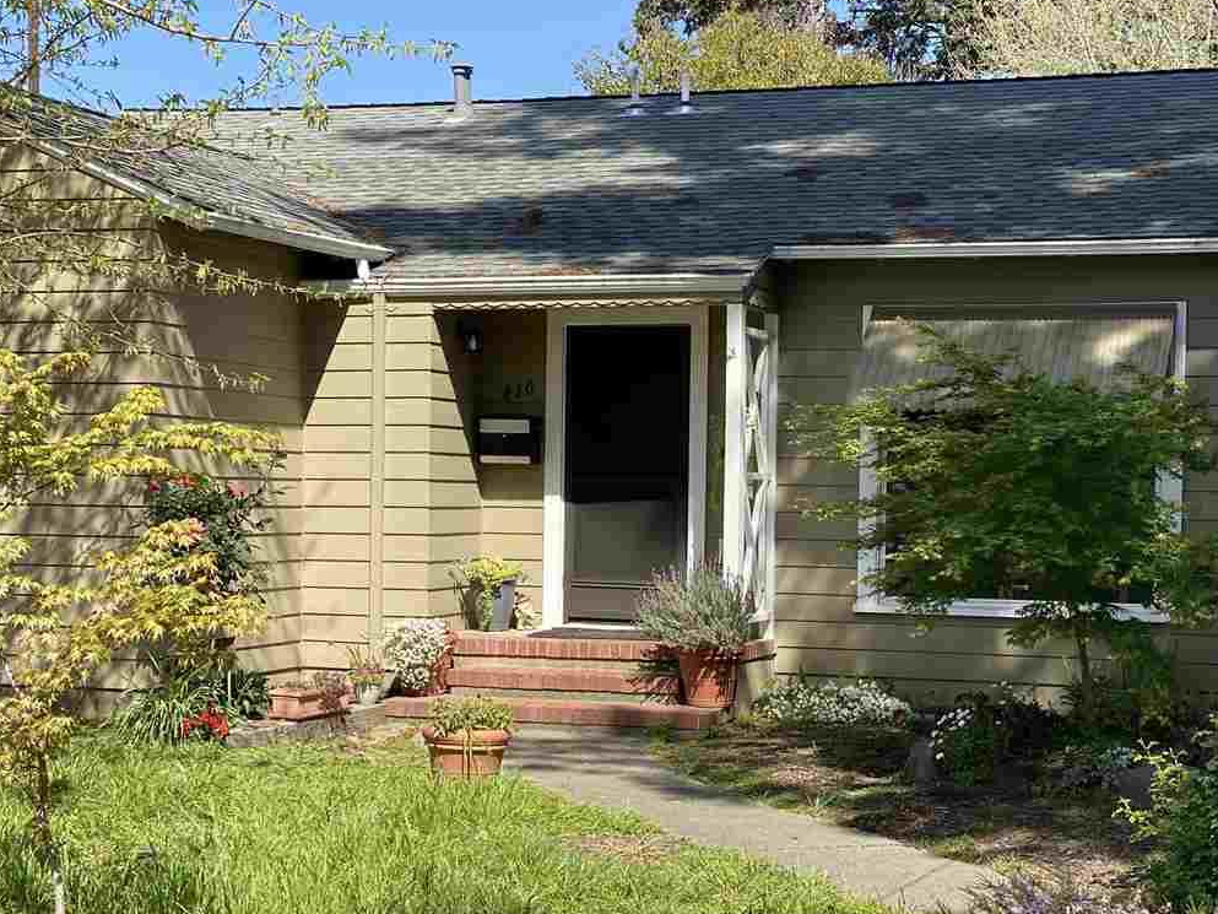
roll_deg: -1.0
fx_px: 2358
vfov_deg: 21.9
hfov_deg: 29.0
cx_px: 660
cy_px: 551
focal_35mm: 67
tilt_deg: -1.7
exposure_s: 1/841
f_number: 2
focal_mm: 6
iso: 20
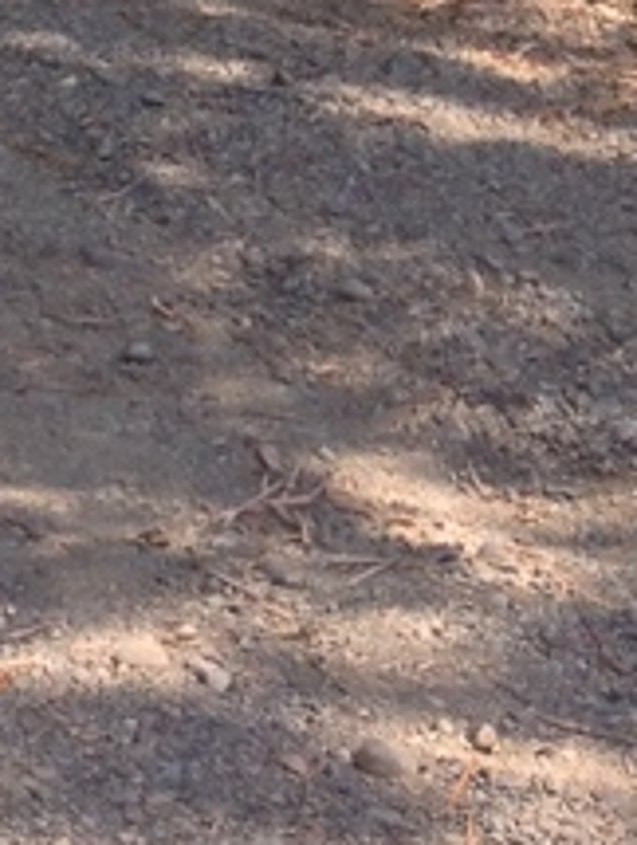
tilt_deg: +11.7
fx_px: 4770
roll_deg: +0.7
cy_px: -1376
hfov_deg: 7.5
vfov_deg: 8.9
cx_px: -425
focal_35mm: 195
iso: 50
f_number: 2.4
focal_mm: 4.28
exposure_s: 1/575
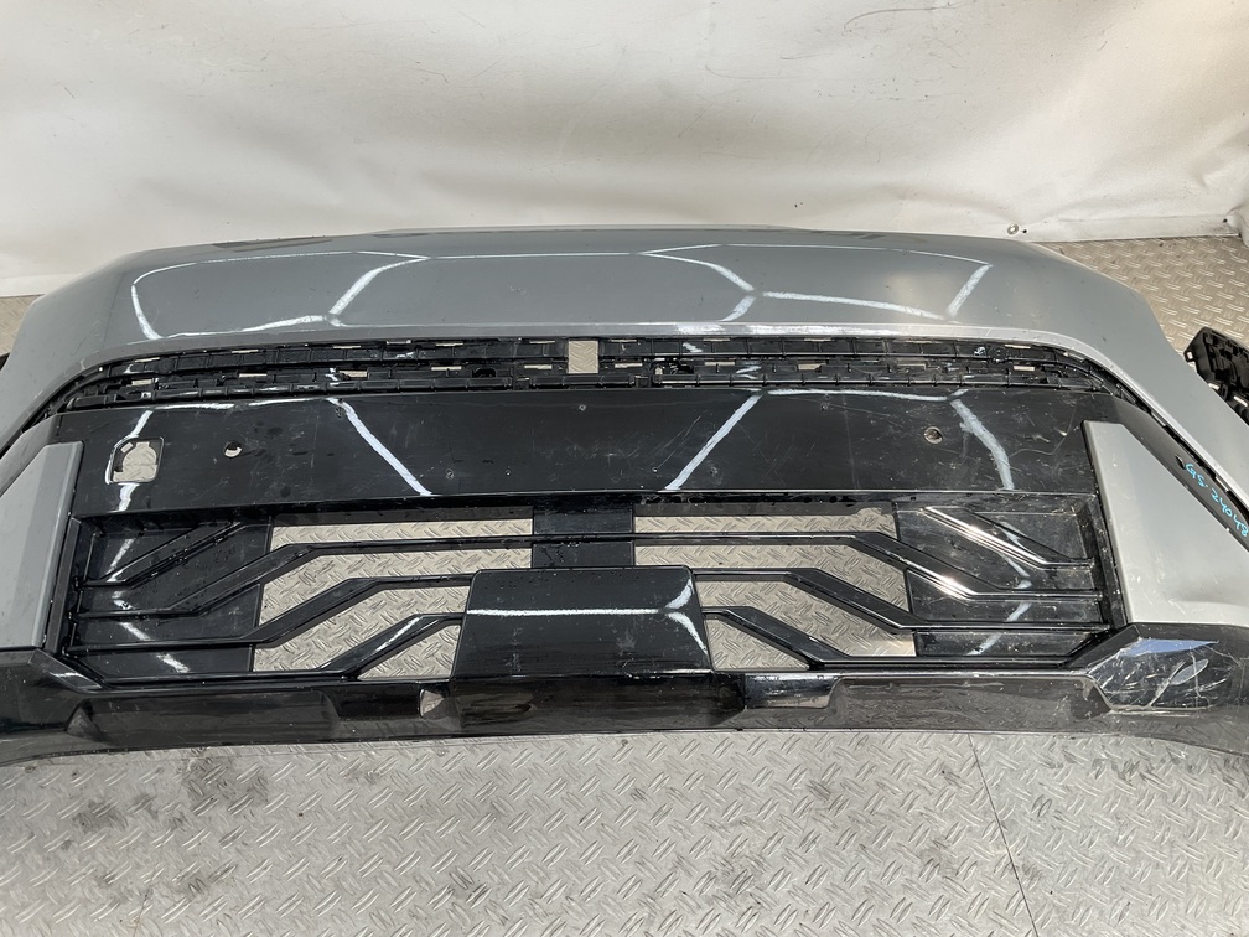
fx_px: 1046
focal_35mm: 29
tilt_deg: -42.1
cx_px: 624
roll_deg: +1.0
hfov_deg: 61.7
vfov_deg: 48.2
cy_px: 468
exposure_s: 1/122
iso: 16
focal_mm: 3
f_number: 1.8
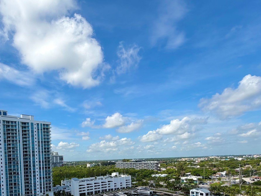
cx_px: 80
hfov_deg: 66.8
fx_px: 188
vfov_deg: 50.4
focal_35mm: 25
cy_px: 166
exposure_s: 1/985
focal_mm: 2.22
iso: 20
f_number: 2.2
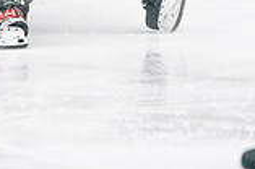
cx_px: -109
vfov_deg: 1.4
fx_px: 6730
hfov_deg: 2.2
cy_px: -87
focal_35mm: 952
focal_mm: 200
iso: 4000
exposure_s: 1/1600
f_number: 2.8
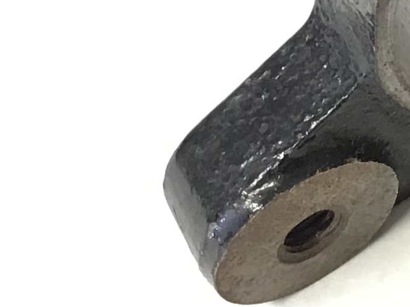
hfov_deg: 12.3
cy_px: -168
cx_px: 637
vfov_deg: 9.5
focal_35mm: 152
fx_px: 1800
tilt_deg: -48.6
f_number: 2.4
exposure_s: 1/33
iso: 64
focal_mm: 3.3
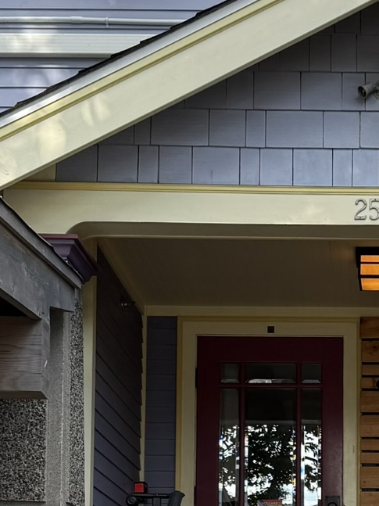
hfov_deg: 18.9
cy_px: 431
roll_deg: +1.4
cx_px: 366
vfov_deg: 25.1
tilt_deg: +7.2
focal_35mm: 76
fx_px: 1110
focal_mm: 6.76
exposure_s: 1/1689
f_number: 1.78
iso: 100
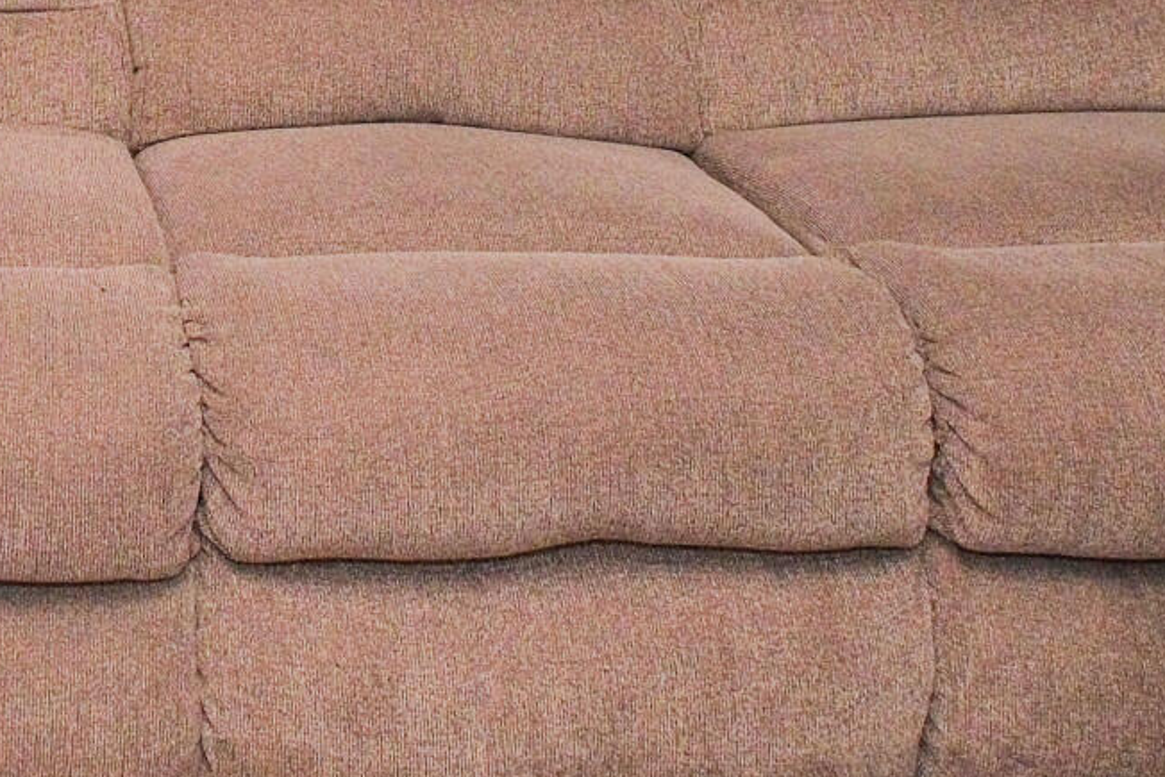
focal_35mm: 69
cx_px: -61
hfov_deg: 27.2
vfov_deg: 17.5
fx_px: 2233
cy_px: -429
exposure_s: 1/60
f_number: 8
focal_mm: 10
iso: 1250
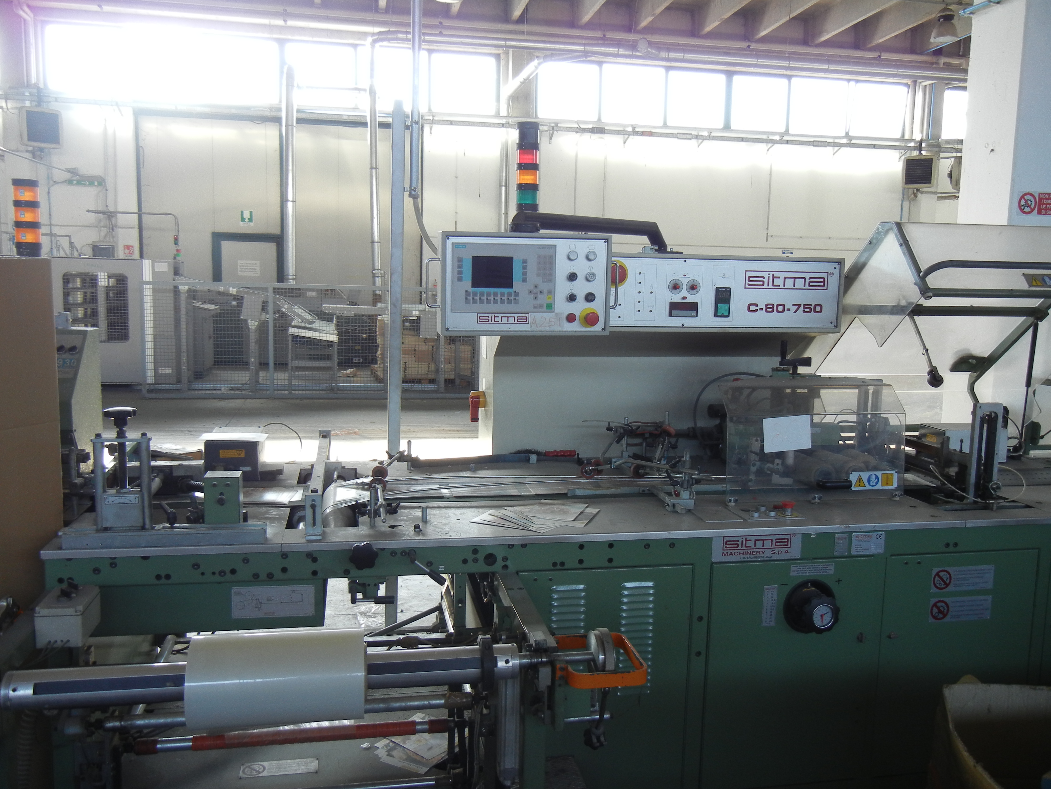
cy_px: 394
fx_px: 911
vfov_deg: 46.8
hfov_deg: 60.0
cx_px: 526
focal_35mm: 30
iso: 160
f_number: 3.5
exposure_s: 1/34.6
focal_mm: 5.4
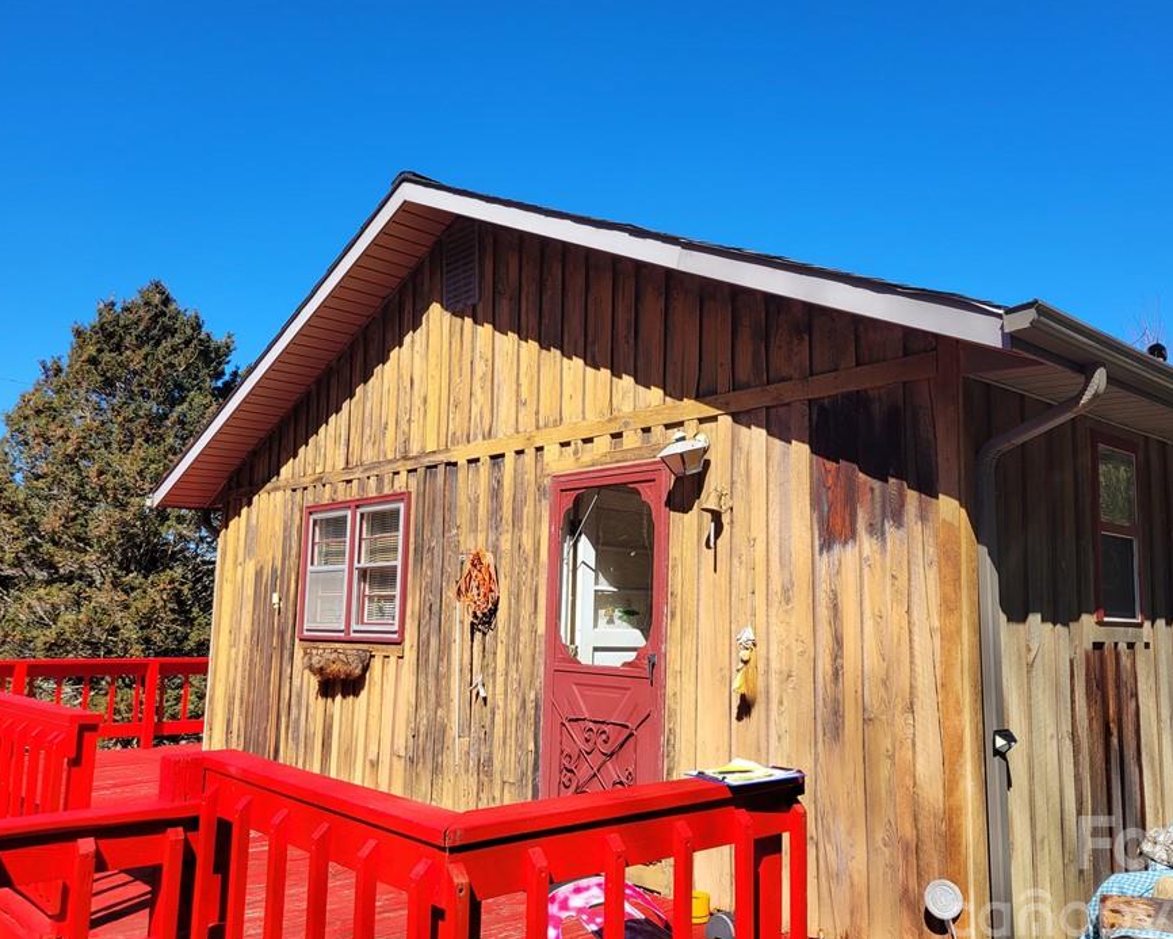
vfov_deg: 48.5
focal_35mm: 30
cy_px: 492
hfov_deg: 58.6
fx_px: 1042
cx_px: 657
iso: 40
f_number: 1.8
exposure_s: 1/1563
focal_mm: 5.4
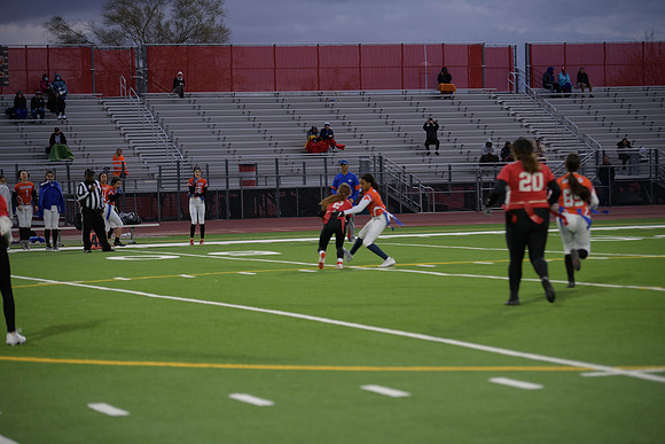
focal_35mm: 122
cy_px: 222
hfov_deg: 16.8
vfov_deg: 11.2
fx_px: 2254
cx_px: 332
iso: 400
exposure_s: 1/200
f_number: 2.8
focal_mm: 122
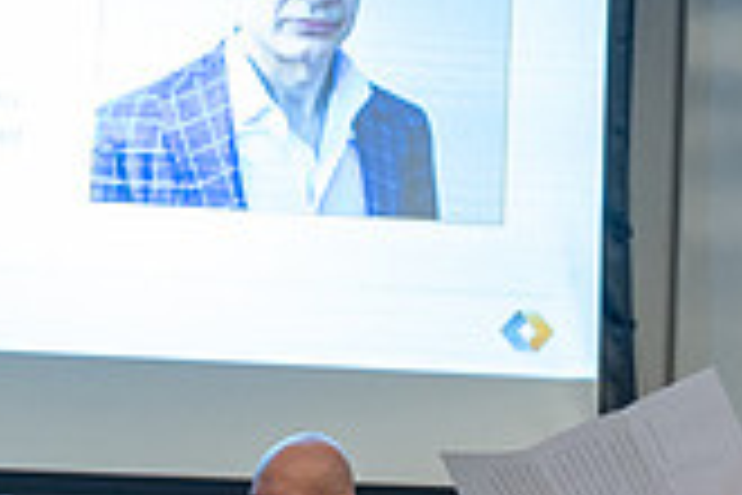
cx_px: 1016
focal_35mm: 183
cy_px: 248
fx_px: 3772
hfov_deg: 10.9
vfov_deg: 7.5
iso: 1600
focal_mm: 52
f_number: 5.6
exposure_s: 1/80
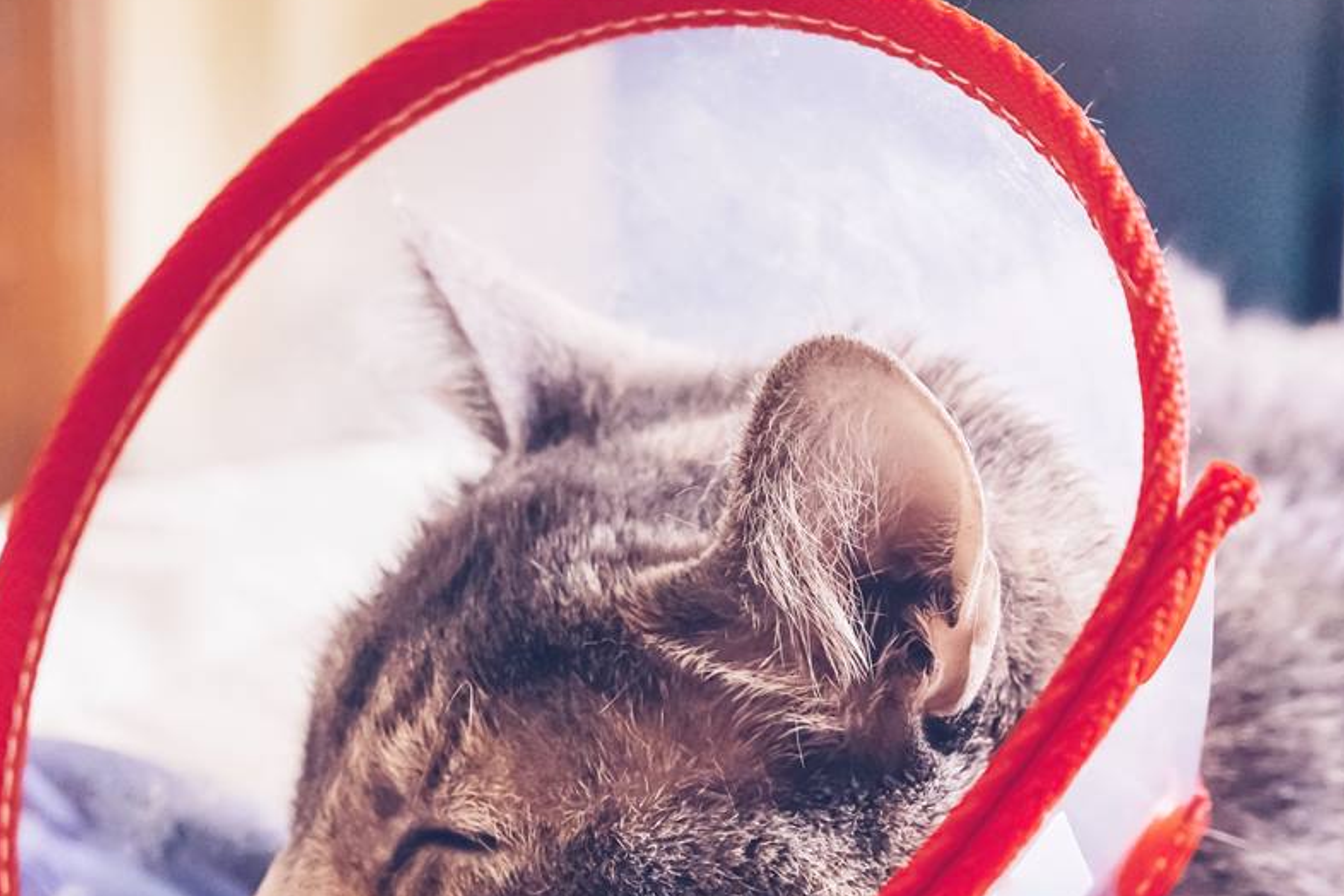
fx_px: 2352
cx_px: 421
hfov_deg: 31.6
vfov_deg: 21.3
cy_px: 720
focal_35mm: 63
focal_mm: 33
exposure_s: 1/50
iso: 250
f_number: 6.3
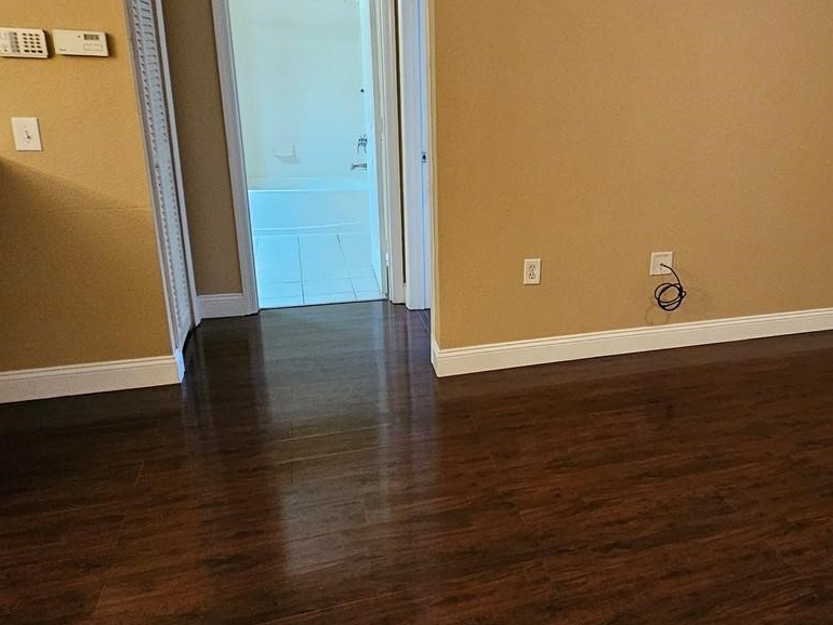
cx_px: 603
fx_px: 650
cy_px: 270
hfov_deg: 62.4
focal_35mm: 27
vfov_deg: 51.2
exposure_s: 1/24
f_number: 2.2
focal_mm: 2.2
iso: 640
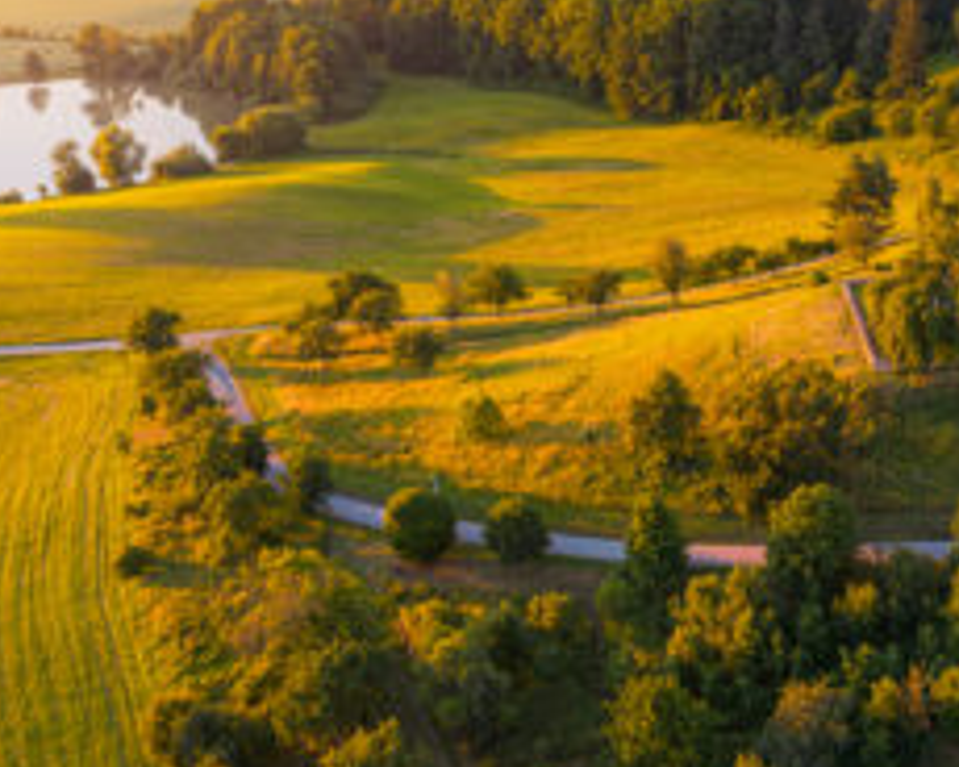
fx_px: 1419
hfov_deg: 36.0
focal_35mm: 50
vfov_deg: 29.8
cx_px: 780
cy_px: 196
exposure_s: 1/160
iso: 100
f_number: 4
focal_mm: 10.26
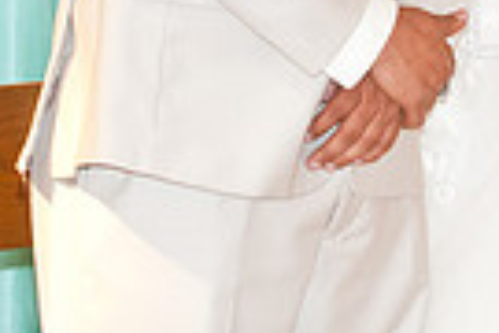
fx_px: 6085
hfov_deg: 4.7
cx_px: 732
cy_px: -289
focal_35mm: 439
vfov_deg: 3.1
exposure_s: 1/125
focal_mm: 102
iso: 2500
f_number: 4
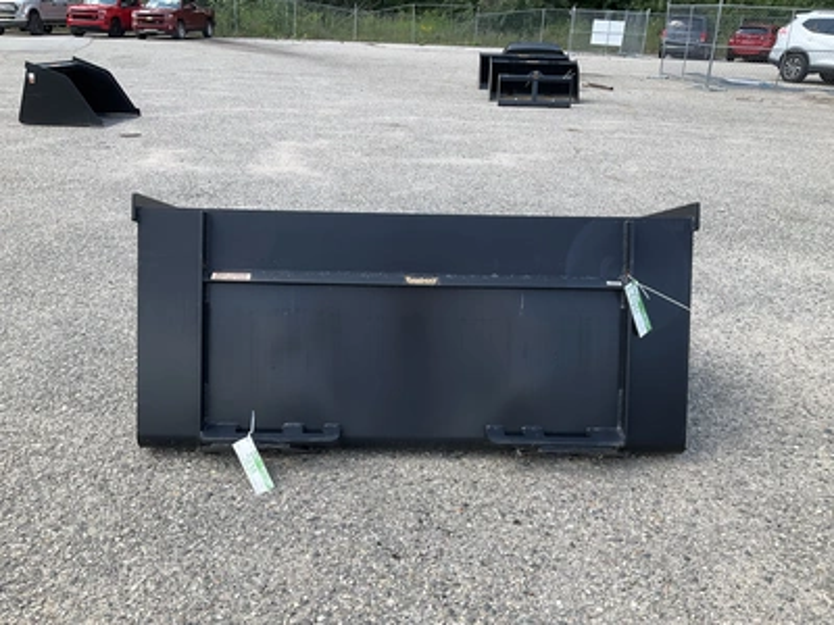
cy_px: 312
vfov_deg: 48.2
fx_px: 699
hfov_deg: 61.7
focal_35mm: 29
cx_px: 417
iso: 25
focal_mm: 3
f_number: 1.8
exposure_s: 1/642
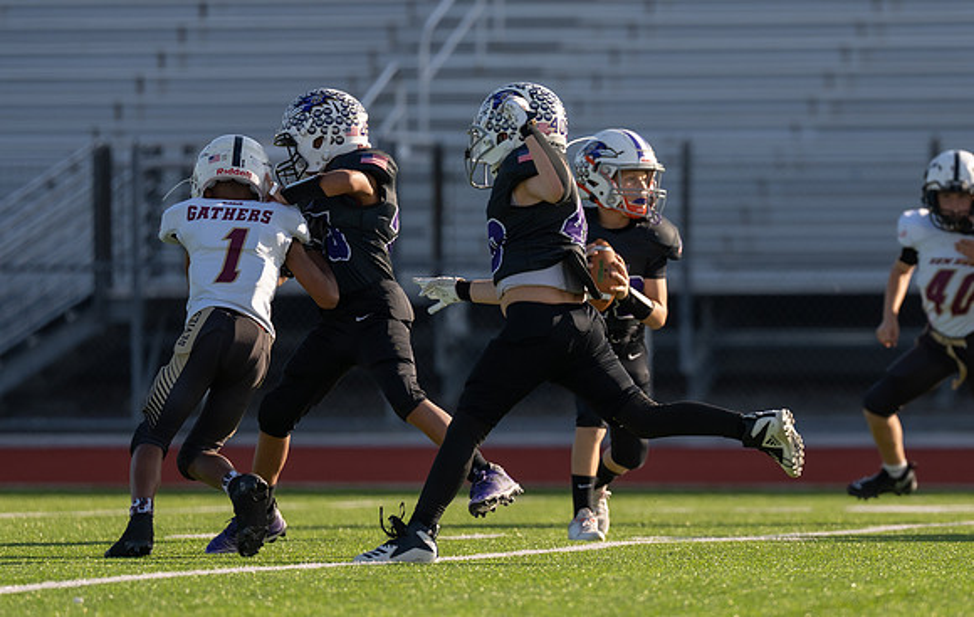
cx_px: 770
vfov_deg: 3.6
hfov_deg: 5.6
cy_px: 319
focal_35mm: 372
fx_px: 9897
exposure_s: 1/1600
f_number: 2.8
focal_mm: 200
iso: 125
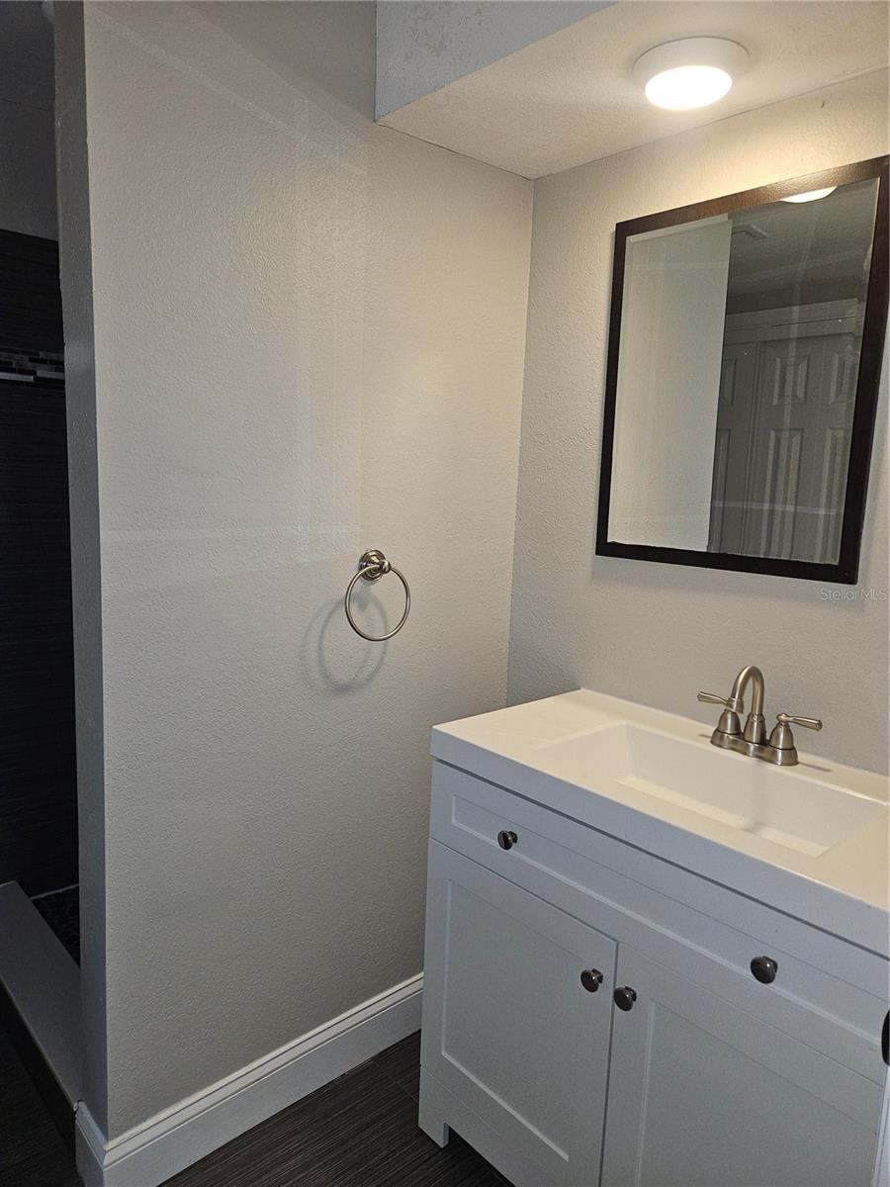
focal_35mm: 23
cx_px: 445
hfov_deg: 58.9
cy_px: 594
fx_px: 788
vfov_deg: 73.9
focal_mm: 5.4
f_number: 1.8
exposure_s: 1/60
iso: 100
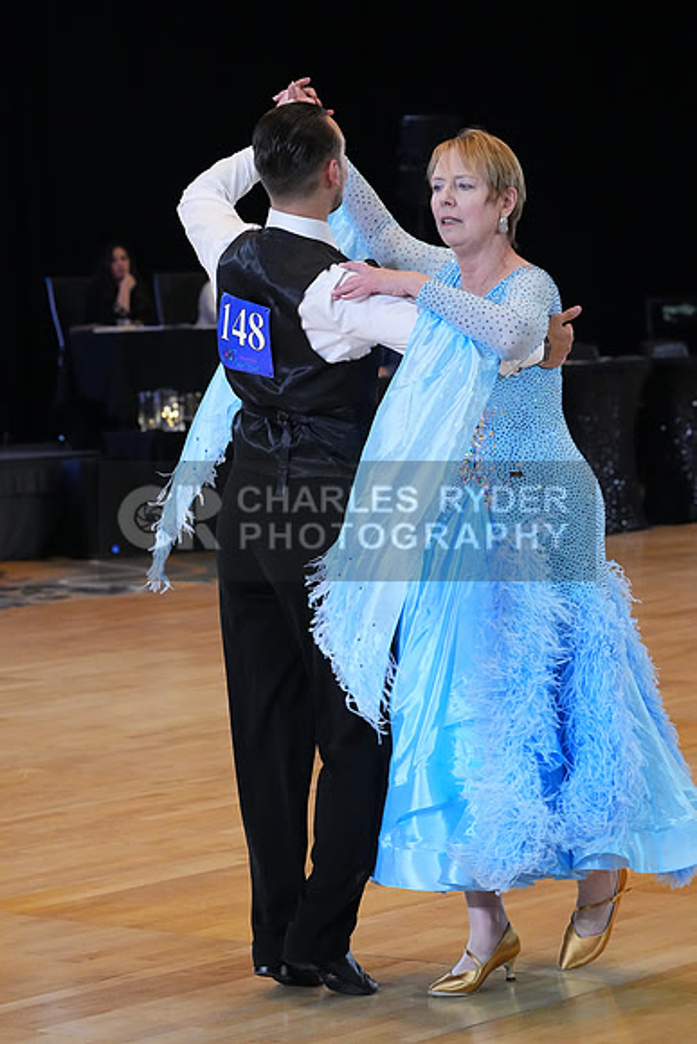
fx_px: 3367
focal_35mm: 116
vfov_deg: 17.6
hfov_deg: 11.8
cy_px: 522
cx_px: 348
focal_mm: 116
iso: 12800
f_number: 6.3
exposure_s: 1/400
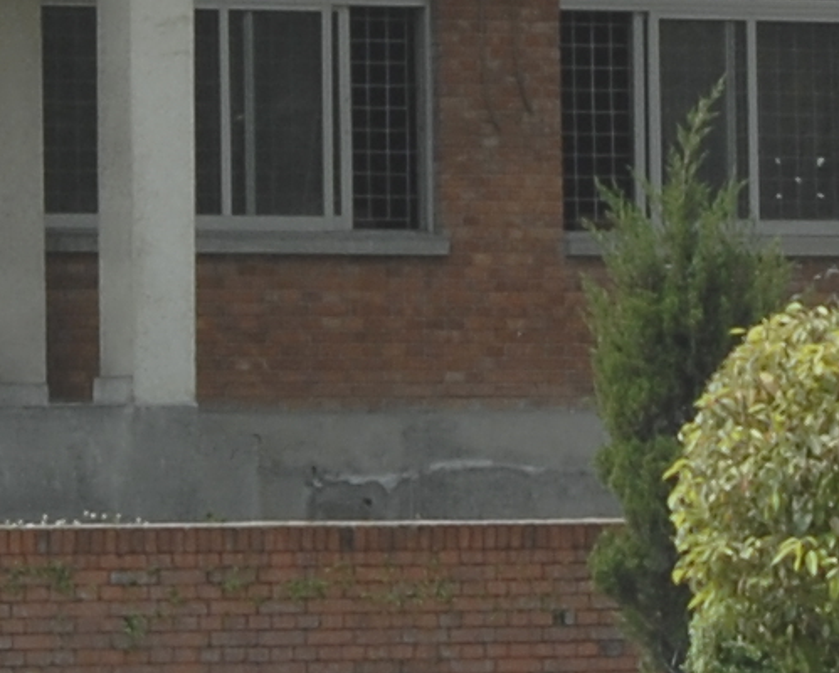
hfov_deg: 5.7
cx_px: 230
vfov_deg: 4.6
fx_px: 8399
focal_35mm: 338
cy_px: -93
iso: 100
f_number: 6.7
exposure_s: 1/180
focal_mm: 28
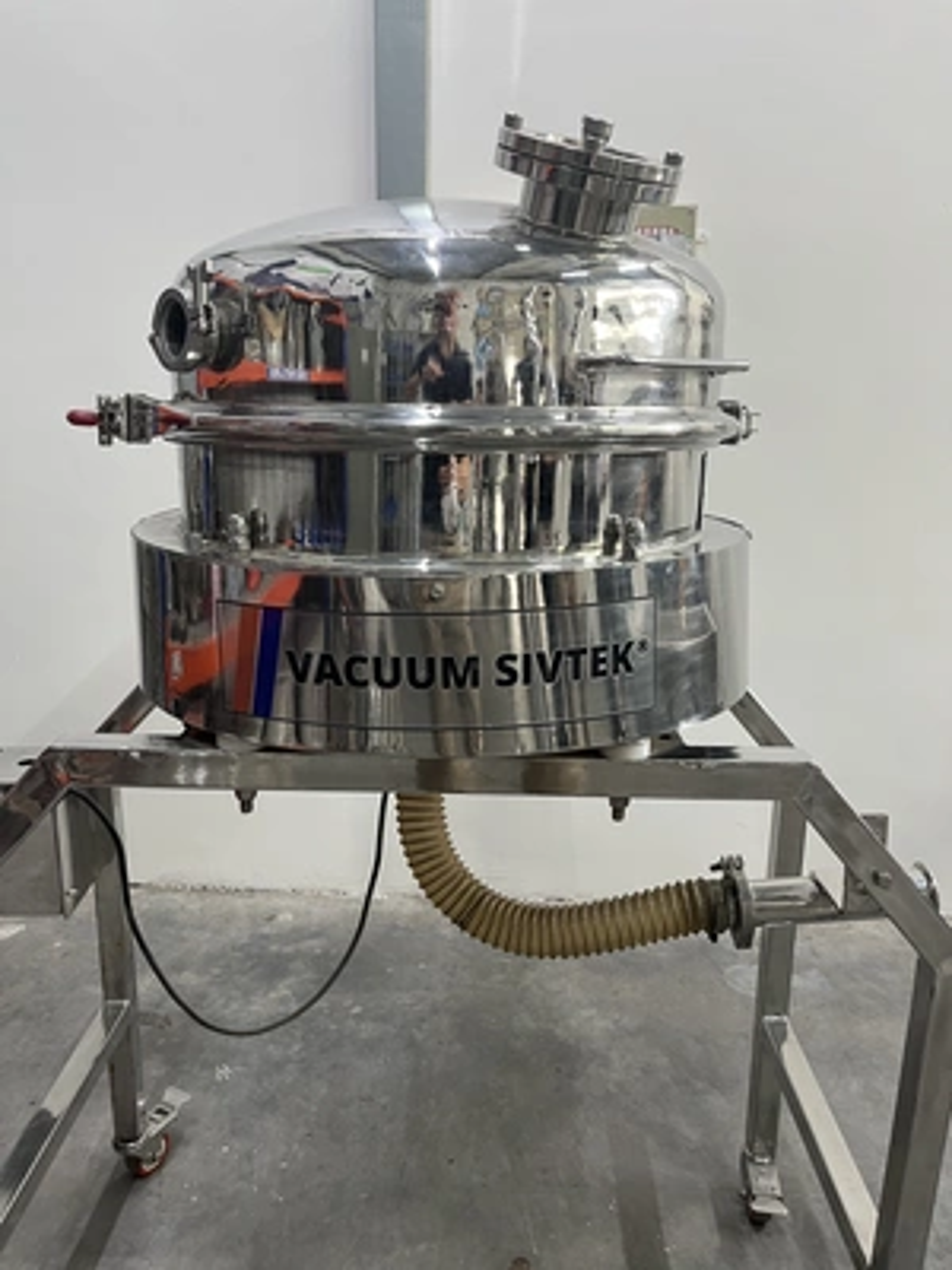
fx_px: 953
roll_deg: -1.6
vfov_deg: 67.3
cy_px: 635
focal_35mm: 26
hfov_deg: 53.1
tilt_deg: -14.3
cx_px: 476
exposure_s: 1/50
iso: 125
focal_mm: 5.1
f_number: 1.6
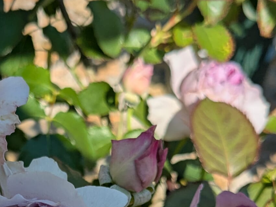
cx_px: 47
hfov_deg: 23.7
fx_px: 646
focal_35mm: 81
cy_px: 253
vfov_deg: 17.3
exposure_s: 1/2597
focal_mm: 4.38
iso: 49
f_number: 1.73
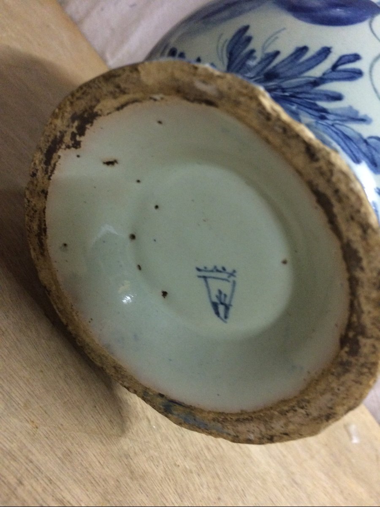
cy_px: 254
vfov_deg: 61.7
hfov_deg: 48.2
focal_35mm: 29
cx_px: 190
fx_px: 424
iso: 400
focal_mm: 4.15
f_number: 2.2
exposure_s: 1/17
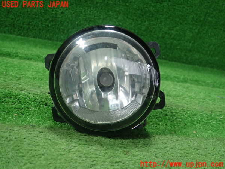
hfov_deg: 60.0
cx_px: 112
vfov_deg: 46.8
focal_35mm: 30
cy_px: 84
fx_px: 195
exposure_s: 1/125
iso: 320
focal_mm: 5.5
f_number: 2.3
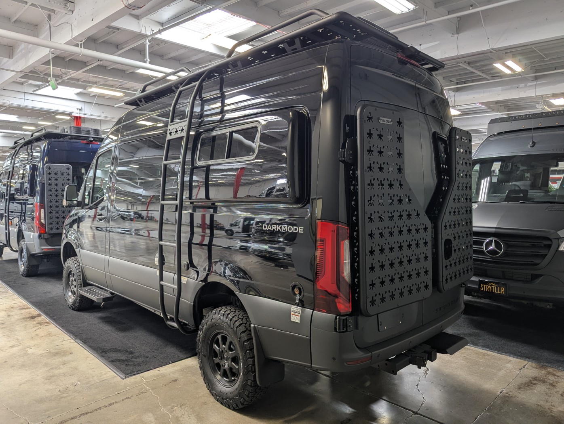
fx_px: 392
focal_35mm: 24
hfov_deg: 71.5
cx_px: 282
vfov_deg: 56.9
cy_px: 212
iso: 72
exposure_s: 1/60
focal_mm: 6.81
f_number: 1.85
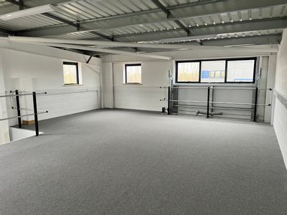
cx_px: 144
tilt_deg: -8.3
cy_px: 108
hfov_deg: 67.3
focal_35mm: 26
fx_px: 216
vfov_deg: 53.1
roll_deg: +0.2
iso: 80
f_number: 1.5
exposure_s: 1/50
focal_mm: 5.7
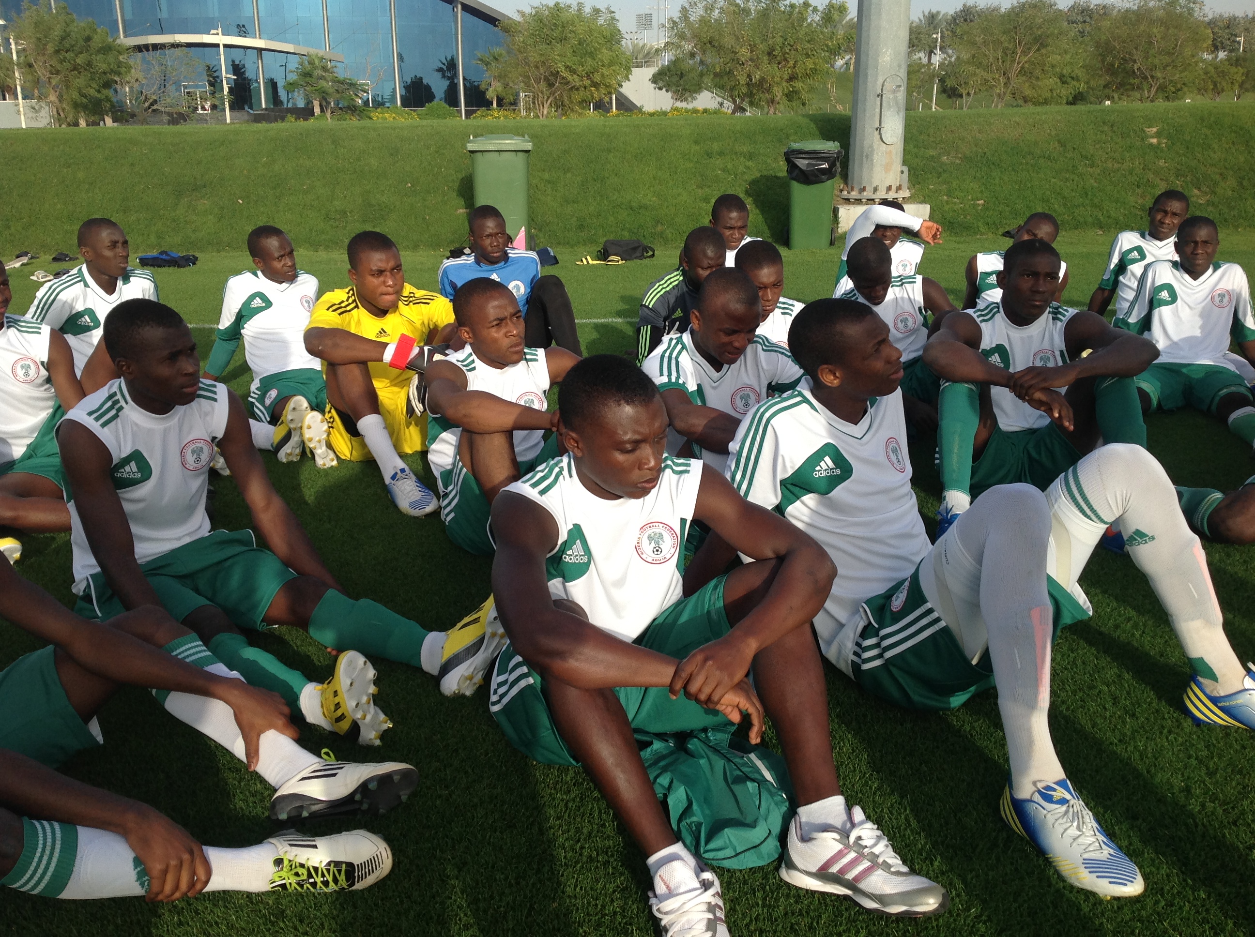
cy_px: 468
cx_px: 628
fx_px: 1267
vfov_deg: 40.6
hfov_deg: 52.7
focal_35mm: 35
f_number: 2.4
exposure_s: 1/1209
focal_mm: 4.28
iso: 50
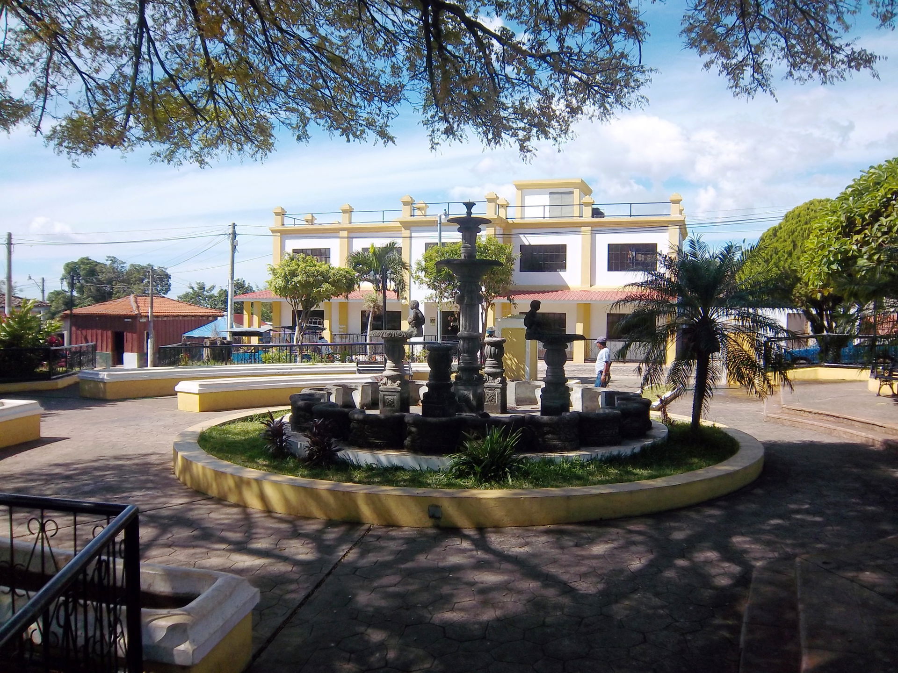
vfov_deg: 49.7
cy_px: 336
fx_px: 726
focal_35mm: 28
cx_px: 449
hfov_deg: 63.4
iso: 64
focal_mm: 5.05
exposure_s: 1/160
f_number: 7.86
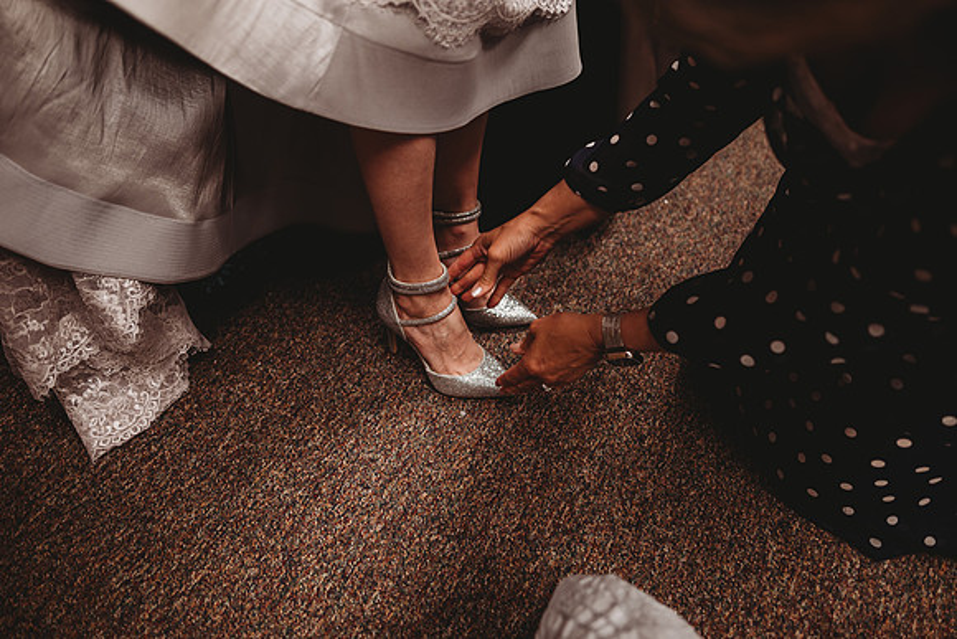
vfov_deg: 53.2
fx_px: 638
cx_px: 478
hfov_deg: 73.7
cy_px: 320
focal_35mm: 24
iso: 200
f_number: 2.2
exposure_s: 1/125
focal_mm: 24
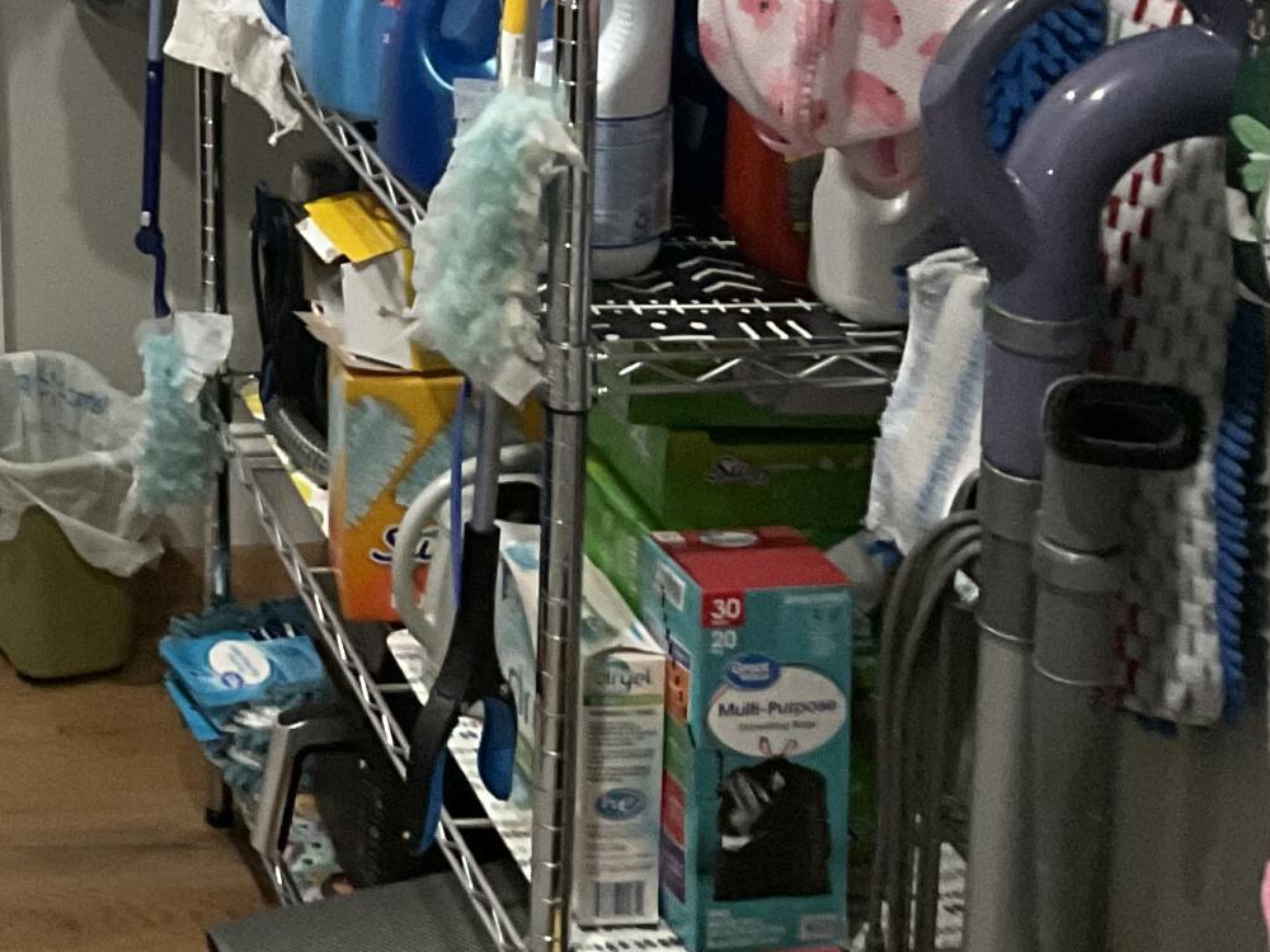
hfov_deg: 20.1
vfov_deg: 15.9
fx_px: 3192
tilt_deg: -11.7
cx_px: -498
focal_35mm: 87
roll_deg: +3.1
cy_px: -382
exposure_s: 1/60
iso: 125
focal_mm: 3
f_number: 1.8
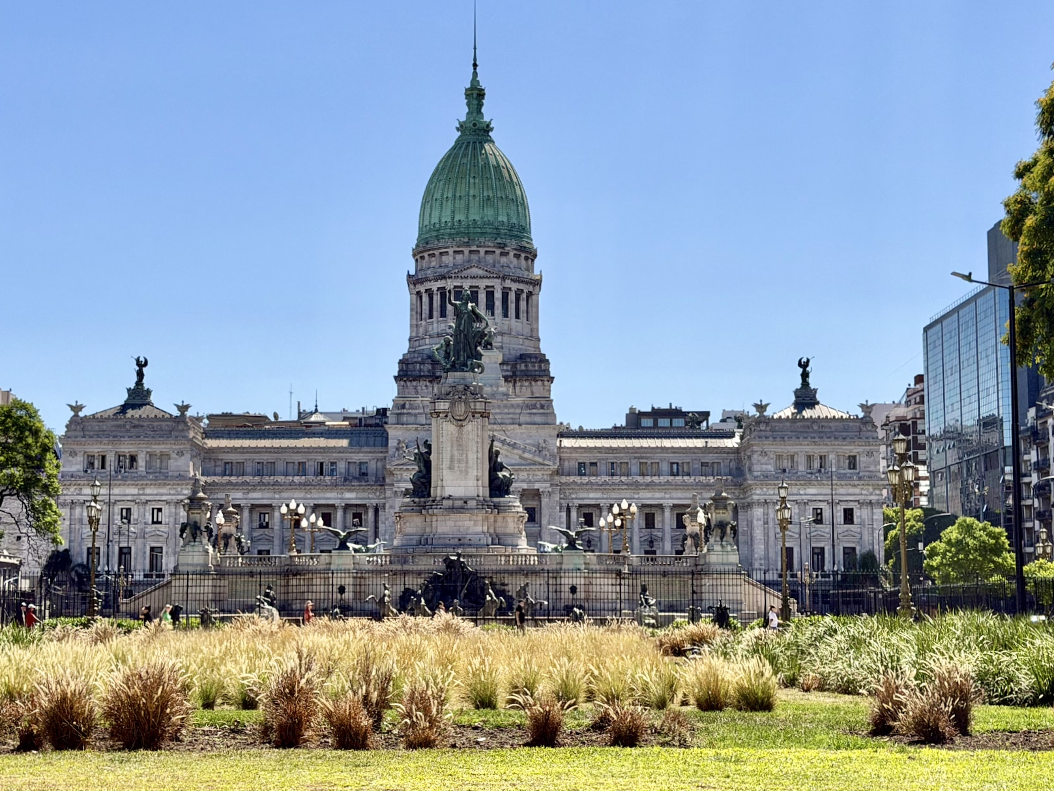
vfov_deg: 25.7
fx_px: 1736
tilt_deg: +7.7
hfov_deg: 33.7
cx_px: 463
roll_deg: -0.1
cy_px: 357
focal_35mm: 57
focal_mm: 6.76
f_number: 1.78
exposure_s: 1/8772
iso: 64
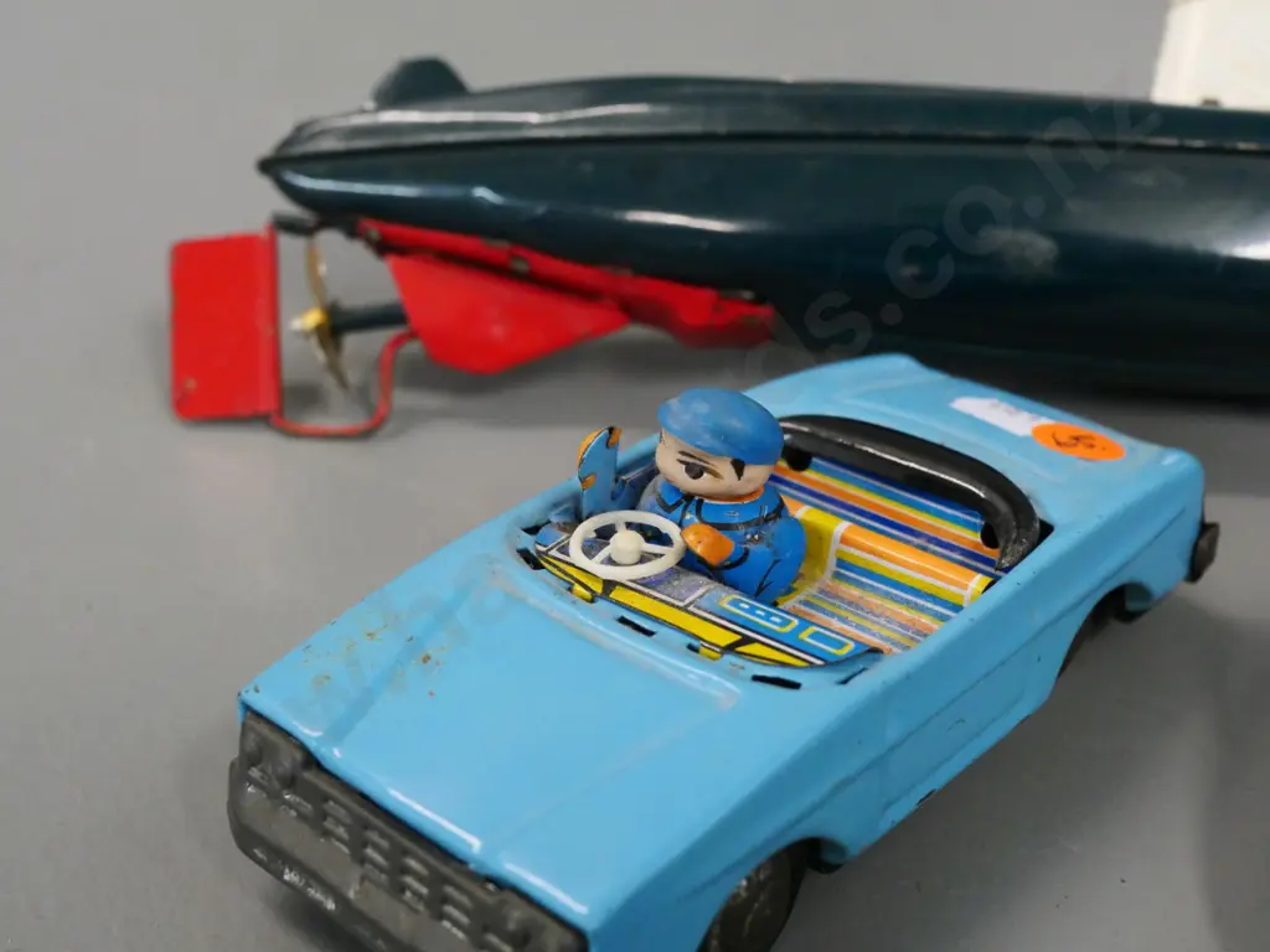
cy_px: 476
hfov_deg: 38.2
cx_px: 635
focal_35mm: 50
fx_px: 1834
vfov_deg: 29.1
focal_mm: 25
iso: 3200
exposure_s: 1/100
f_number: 5
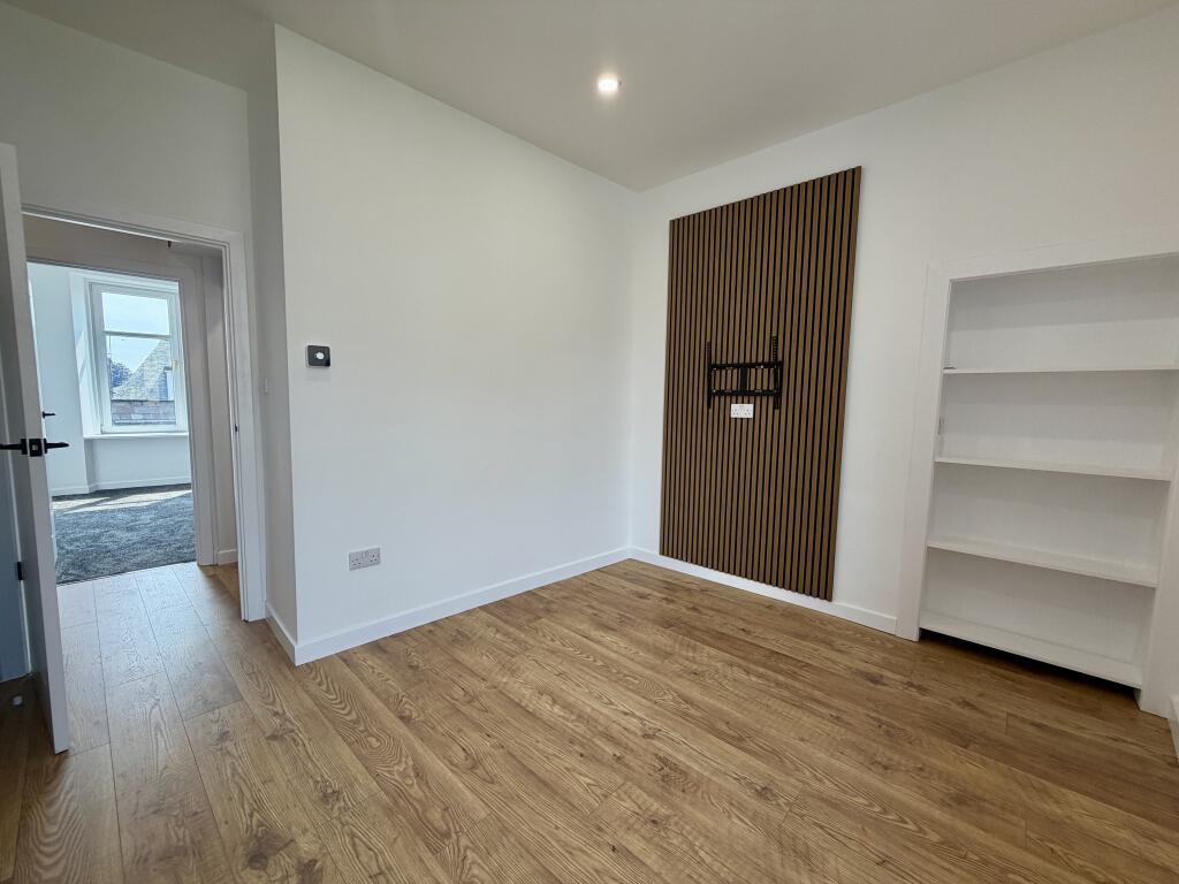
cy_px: 442
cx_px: 590
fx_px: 477
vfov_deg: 85.7
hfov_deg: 102.1
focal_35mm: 14
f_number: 2.2
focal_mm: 2.22
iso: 64
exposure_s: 1/121
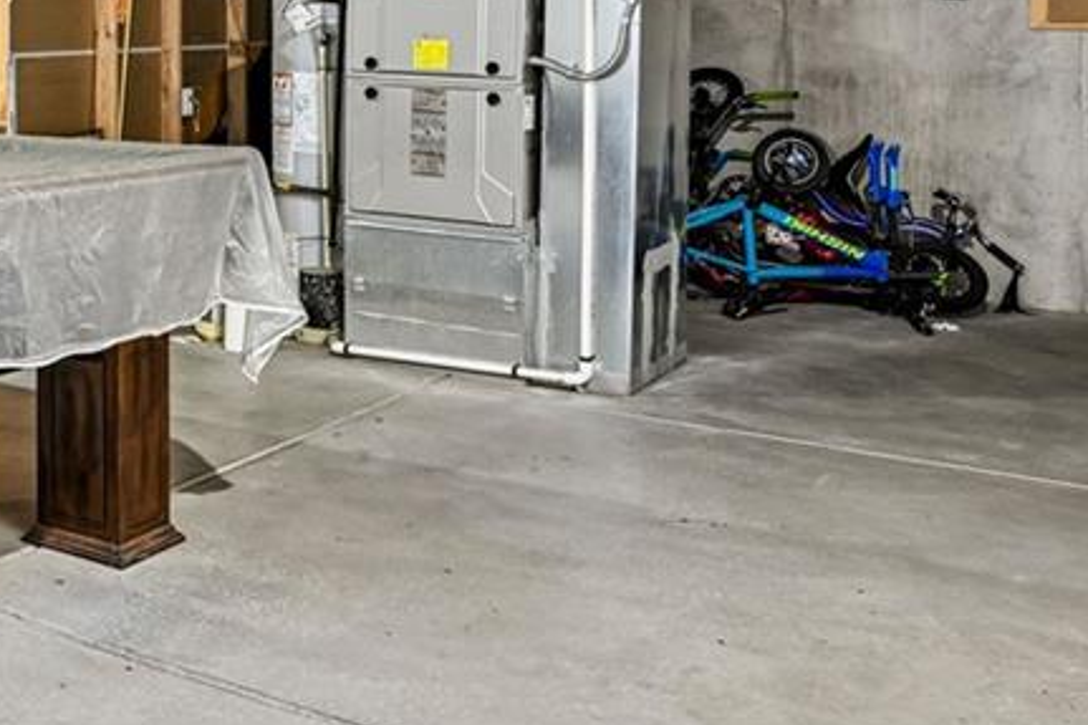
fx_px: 1571
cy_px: 3
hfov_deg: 31.5
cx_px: -242
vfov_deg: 24.8
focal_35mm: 52
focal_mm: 14
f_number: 11
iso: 400
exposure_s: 1/2
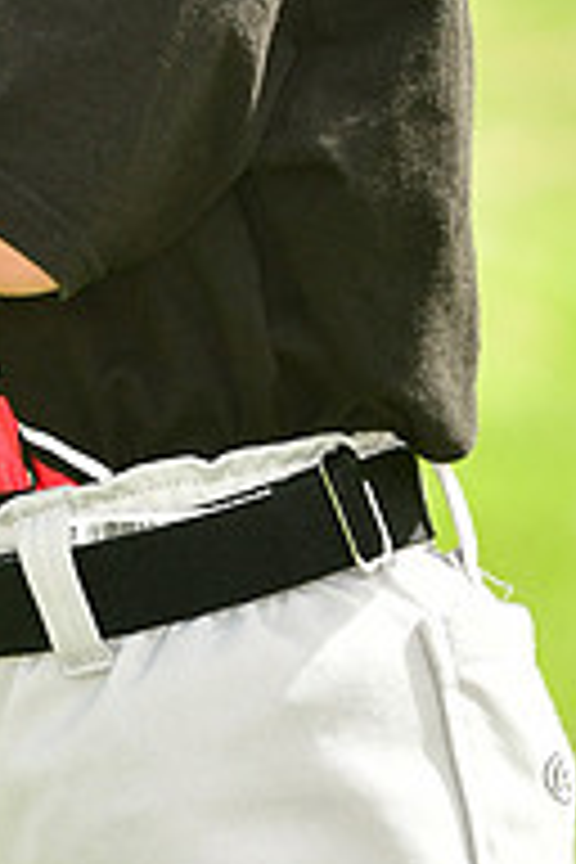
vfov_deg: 2.9
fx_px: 16859
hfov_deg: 2.0
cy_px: -284
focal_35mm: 703
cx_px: 56
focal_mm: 155
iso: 200
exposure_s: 1/500
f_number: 5
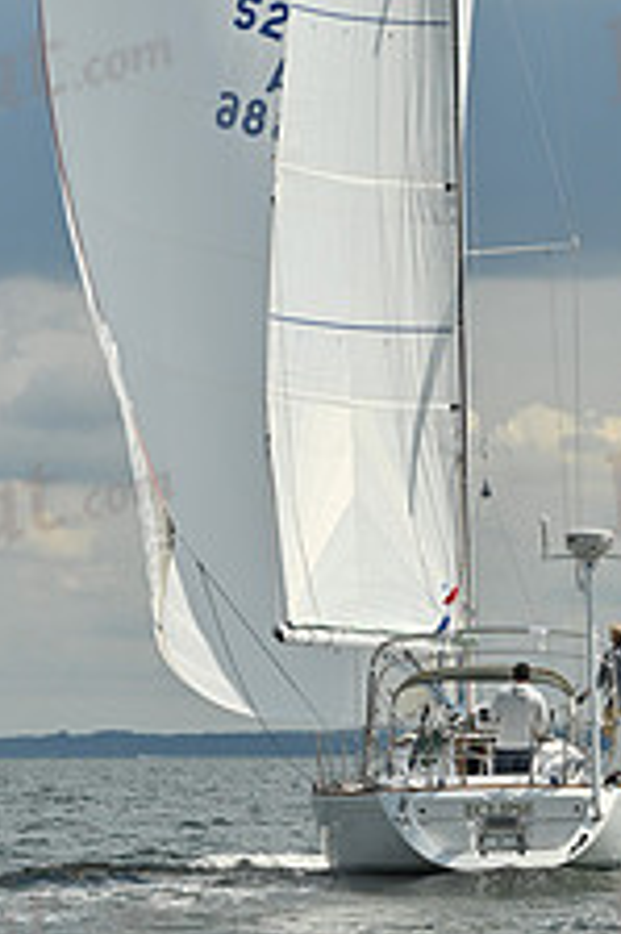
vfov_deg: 8.0
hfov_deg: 5.3
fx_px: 6711
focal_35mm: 259
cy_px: 271
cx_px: 390
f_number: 10
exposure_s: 1/1600
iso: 320
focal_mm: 100
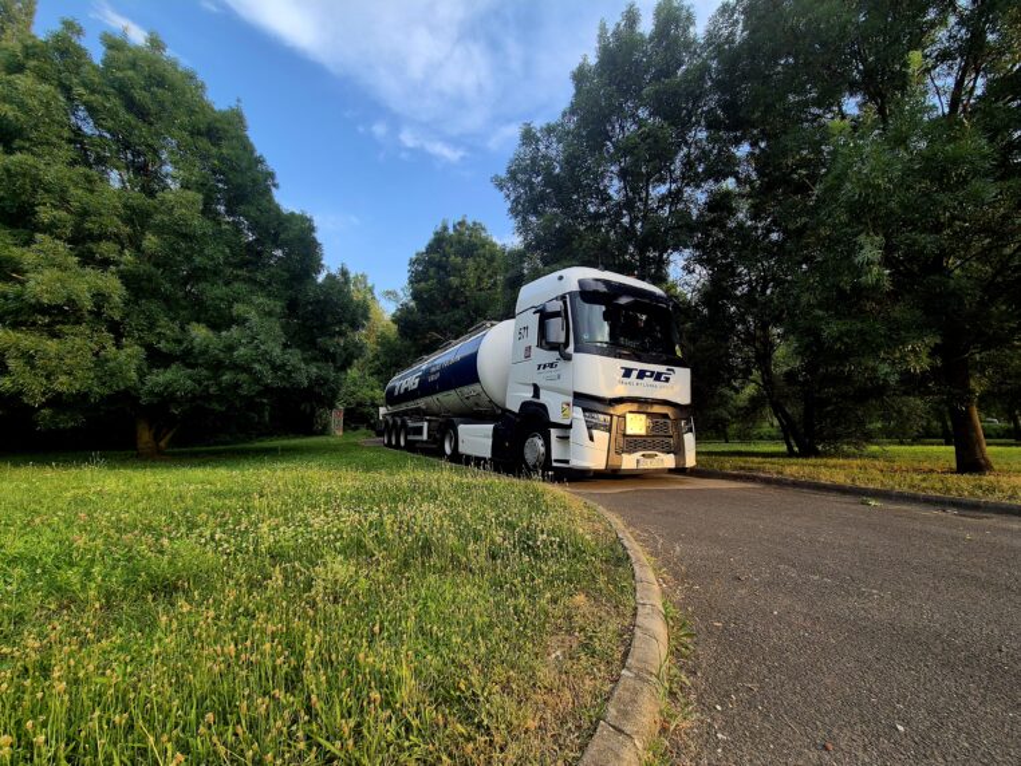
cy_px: 383
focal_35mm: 13
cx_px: 510
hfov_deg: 106.2
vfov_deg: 89.9
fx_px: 384
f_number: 2.2
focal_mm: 2.2
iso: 50
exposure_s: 1/476
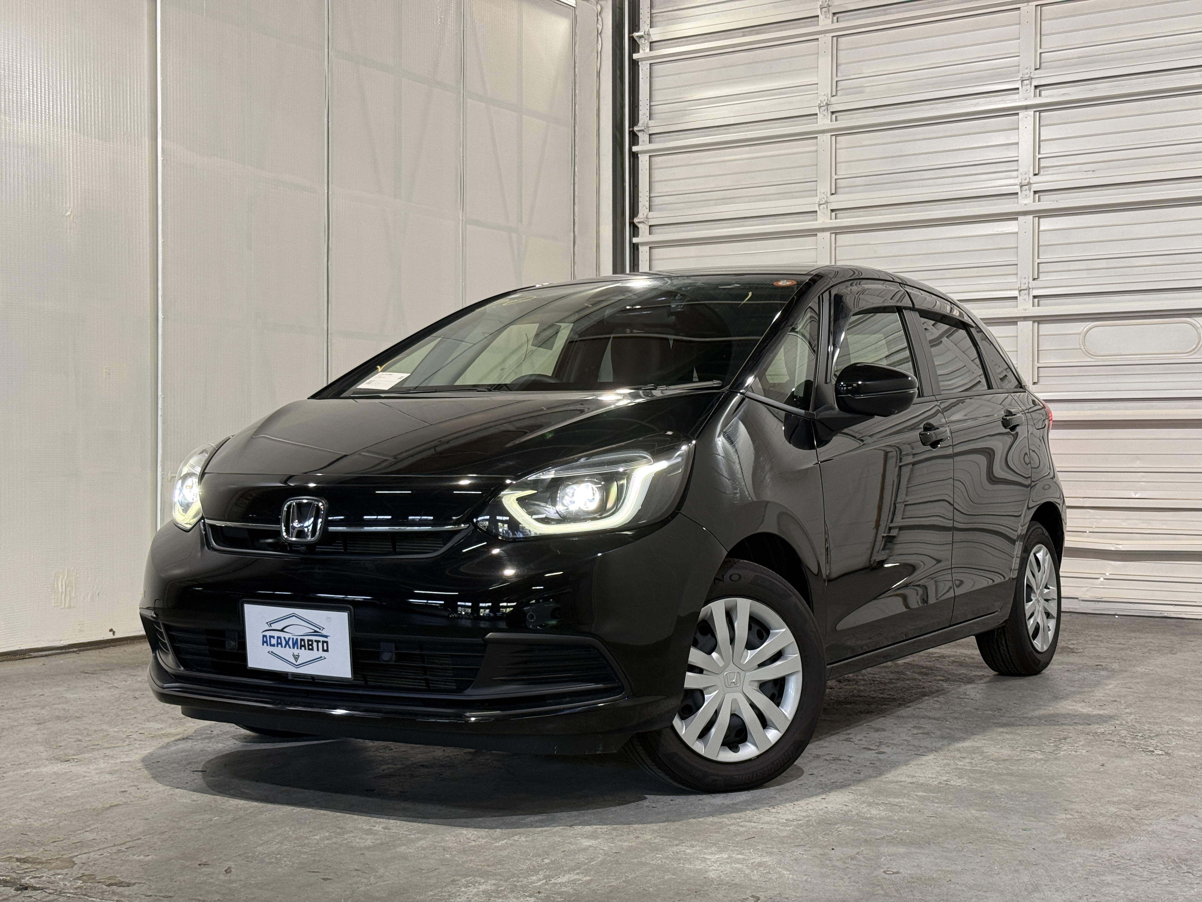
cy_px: 451
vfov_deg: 30.3
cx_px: 601
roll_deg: -0.8
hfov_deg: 39.7
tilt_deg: +0.5
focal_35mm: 48
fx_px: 1667
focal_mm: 6.76
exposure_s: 1/60
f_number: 1.78
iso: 100
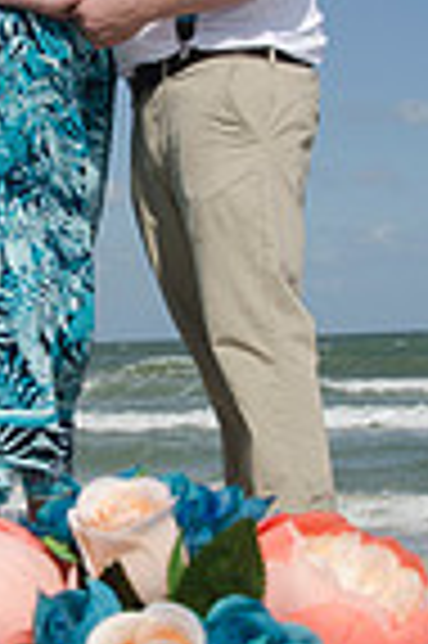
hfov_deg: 12.0
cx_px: 45
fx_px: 2020
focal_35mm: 113
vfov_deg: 18.1
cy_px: 212
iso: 100
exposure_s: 1/250
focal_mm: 24
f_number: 13
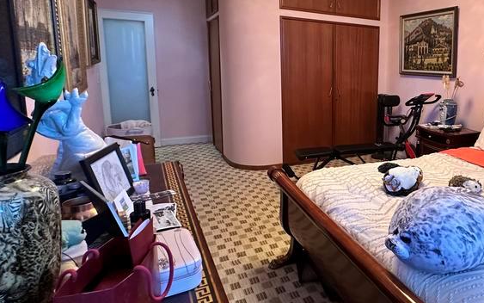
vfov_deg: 45.7
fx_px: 356
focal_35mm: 27
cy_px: 117
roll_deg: -2.3
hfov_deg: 62.2
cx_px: 392
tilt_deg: -8.7
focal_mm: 2.22
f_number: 2.2
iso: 400
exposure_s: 1/60
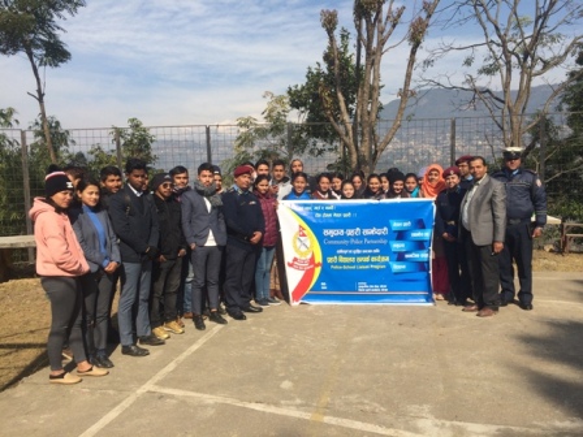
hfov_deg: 61.7
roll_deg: +1.0
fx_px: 488
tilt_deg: -4.4
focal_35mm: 29
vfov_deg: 48.2
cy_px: 218
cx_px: 292
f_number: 2.2
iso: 32
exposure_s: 1/2415
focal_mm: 4.15
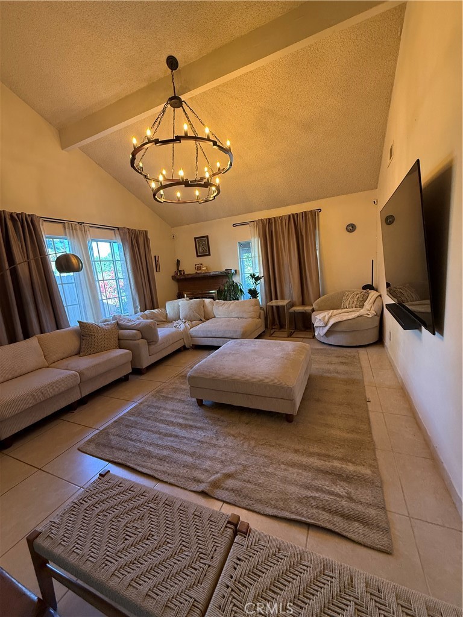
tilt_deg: -8.8
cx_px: 232
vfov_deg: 102.1
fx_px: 250
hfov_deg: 85.7
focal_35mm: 14
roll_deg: +5.4
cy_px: 308
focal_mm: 2.22
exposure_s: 1/120
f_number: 2.2
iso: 400
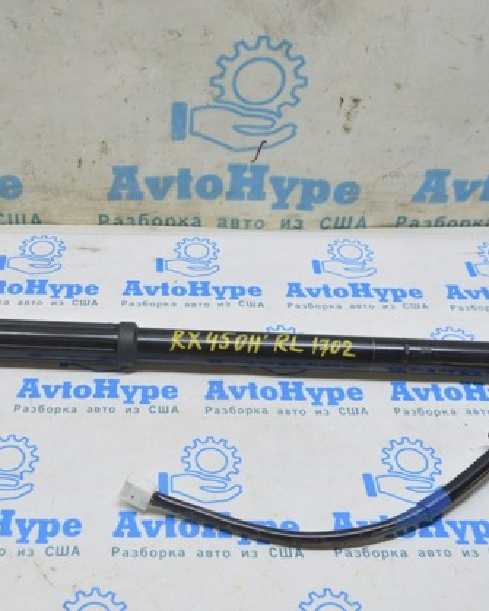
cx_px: 142
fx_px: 778
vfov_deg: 42.9
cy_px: 303
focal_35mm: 43
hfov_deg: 34.4
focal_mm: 20
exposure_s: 1/20
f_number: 5.6
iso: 400
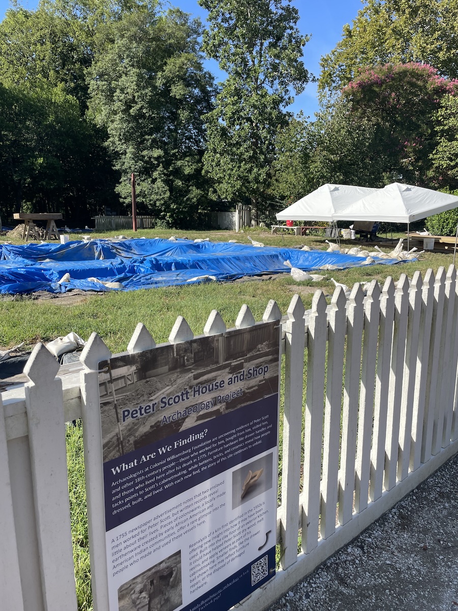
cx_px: 229
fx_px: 459
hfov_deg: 53.1
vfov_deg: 67.3
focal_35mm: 26
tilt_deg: -12.0
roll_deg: +0.1
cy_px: 306
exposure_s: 1/1984
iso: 32
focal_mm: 4.2
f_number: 1.6
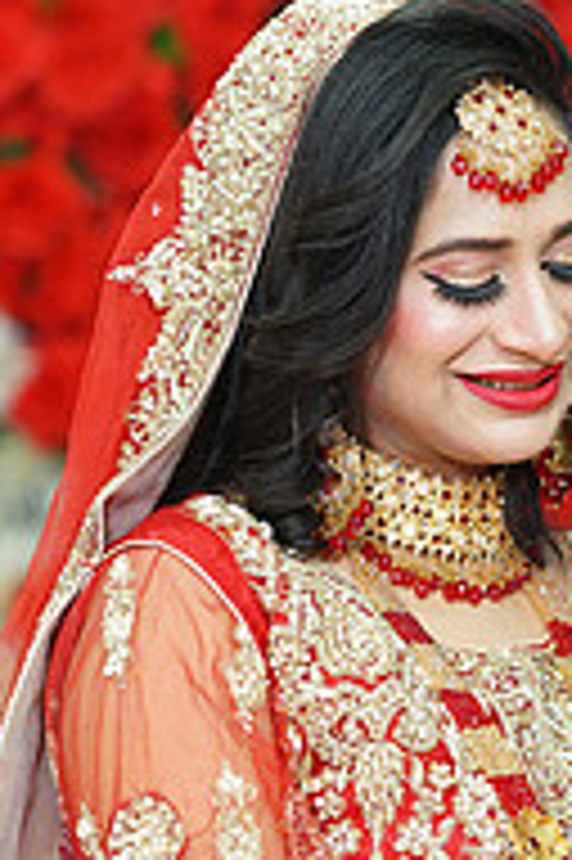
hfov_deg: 5.3
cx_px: 781
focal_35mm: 258
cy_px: 599
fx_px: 6160
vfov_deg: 8.0
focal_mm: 85
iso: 640
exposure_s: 1/160
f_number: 2.5
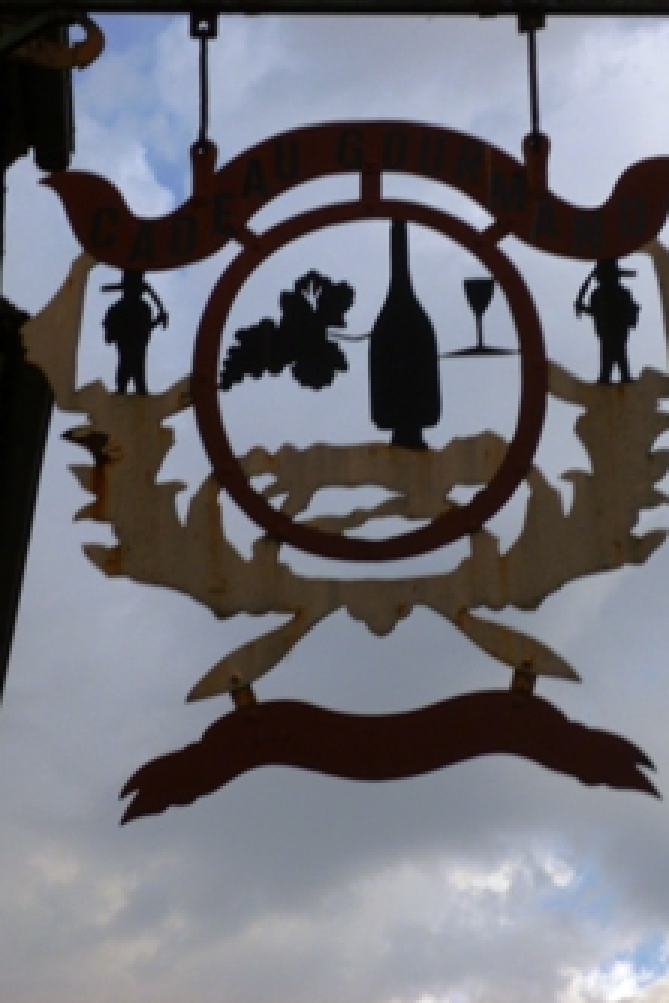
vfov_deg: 18.3
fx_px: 3122
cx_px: 368
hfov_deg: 12.2
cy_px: 500
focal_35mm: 112
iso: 100
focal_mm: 14.2
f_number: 4.9
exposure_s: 1/200
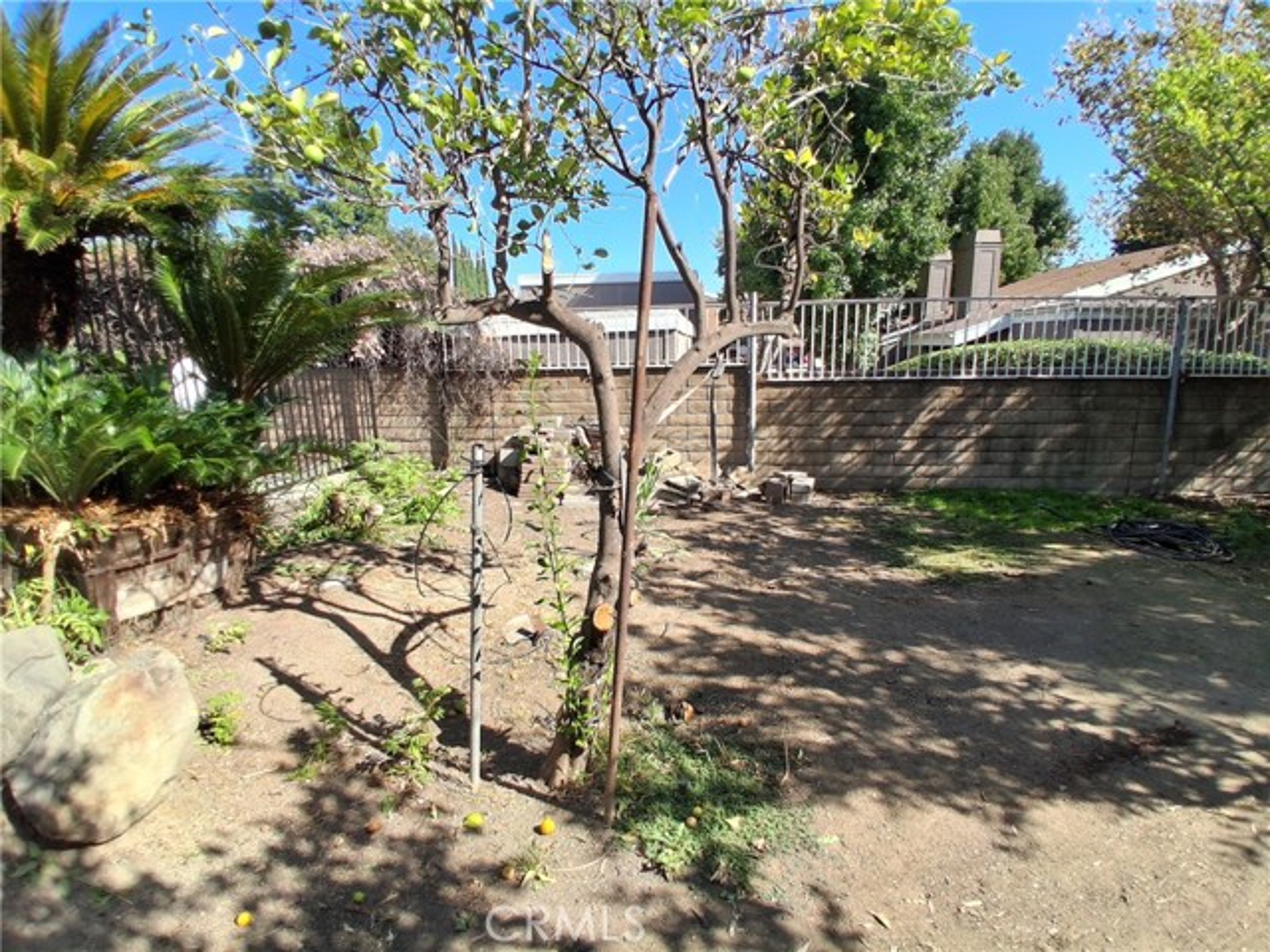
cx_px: 635
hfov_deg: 91.0
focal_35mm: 17
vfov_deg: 74.7
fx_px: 624
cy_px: 476
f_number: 2.2
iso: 50
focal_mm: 1.4
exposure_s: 1/769
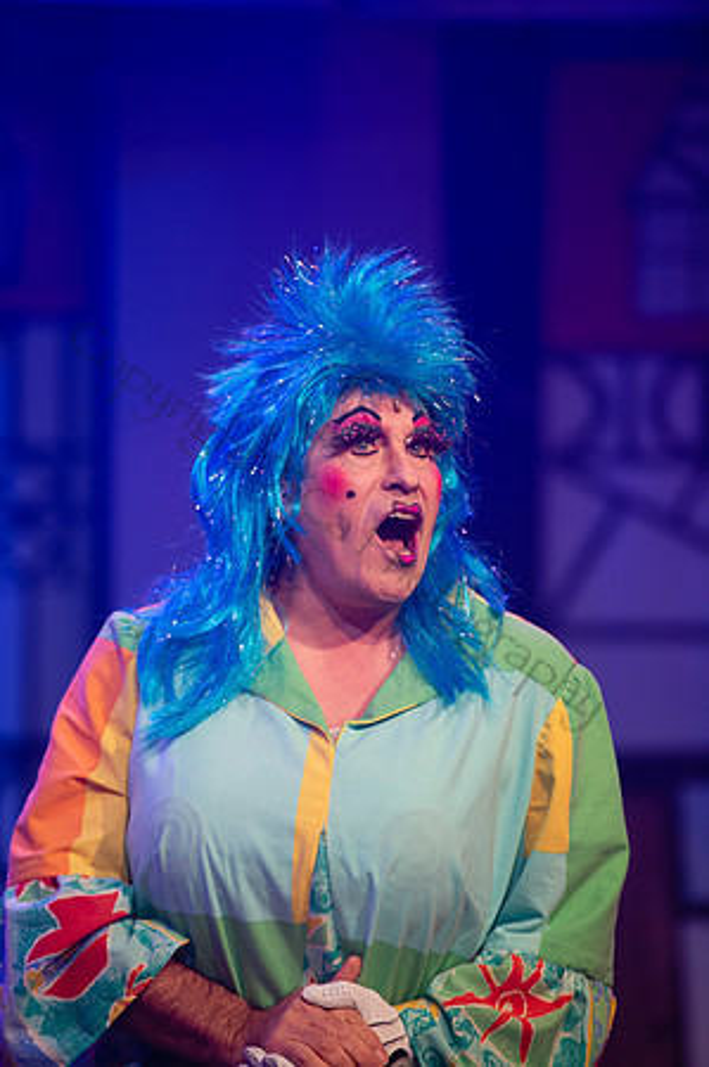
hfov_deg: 6.9
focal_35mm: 200
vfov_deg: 10.3
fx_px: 5922
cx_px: 354
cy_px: 534
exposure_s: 1/320
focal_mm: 200
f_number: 2.8
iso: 1000
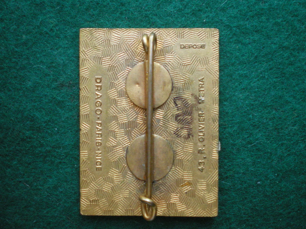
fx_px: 336
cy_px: 114
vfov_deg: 37.7
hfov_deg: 49.0
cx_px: 153
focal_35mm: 38
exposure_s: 1/40
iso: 400
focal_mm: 6.3
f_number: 3.1
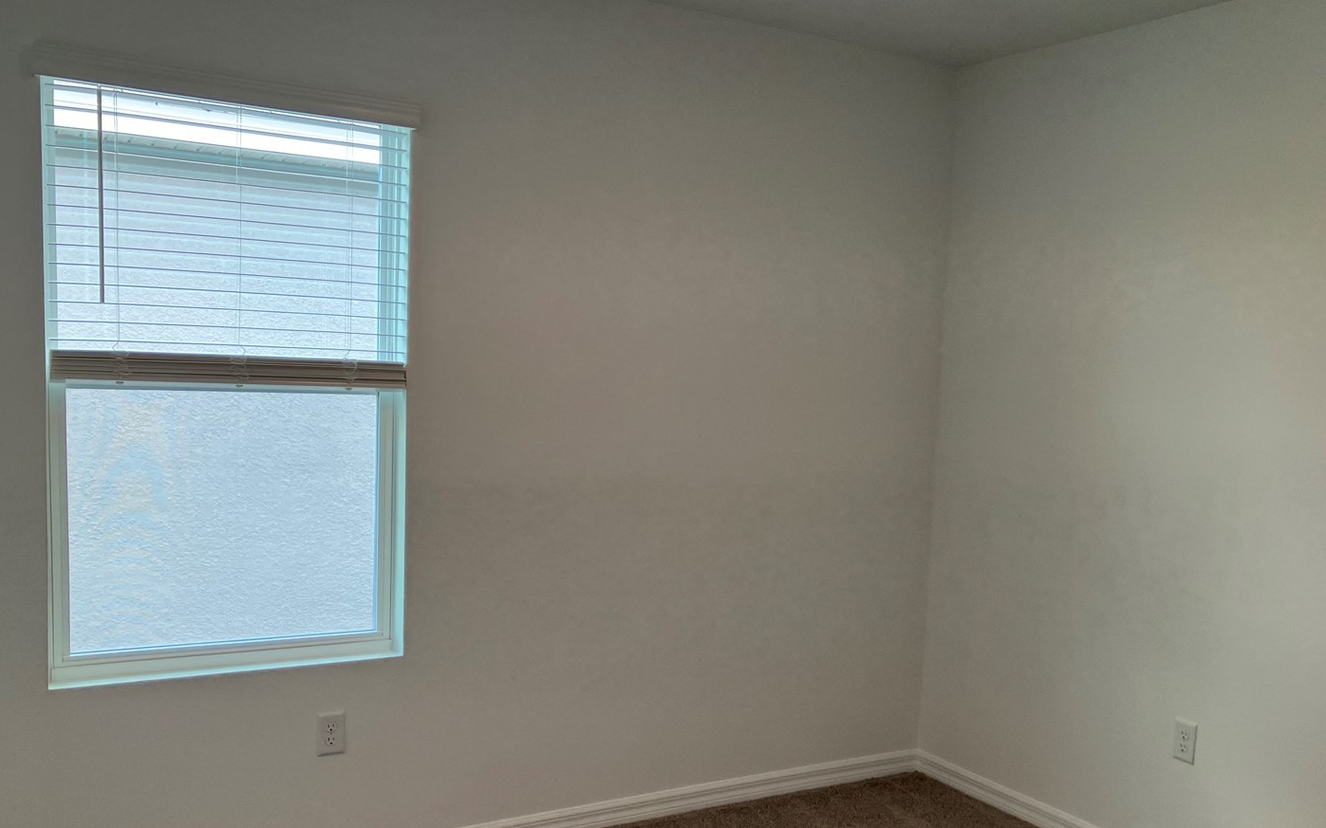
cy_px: 478
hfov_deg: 56.5
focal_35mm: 34
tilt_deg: -6.3
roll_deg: -1.8
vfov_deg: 37.2
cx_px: 749
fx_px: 1229
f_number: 1.8
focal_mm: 3.99
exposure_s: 1/60
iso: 50
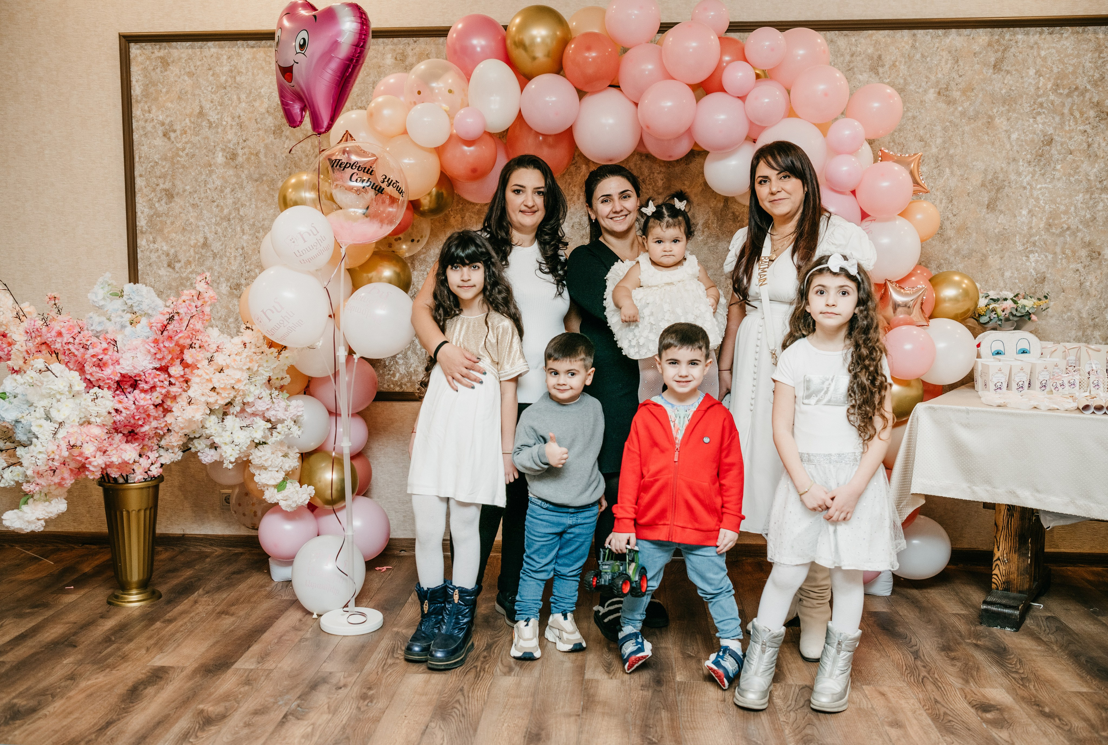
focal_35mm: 35
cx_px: 539
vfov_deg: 38.5
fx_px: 1066
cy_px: 379
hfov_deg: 54.9
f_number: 4
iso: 160
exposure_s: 1/160
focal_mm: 32
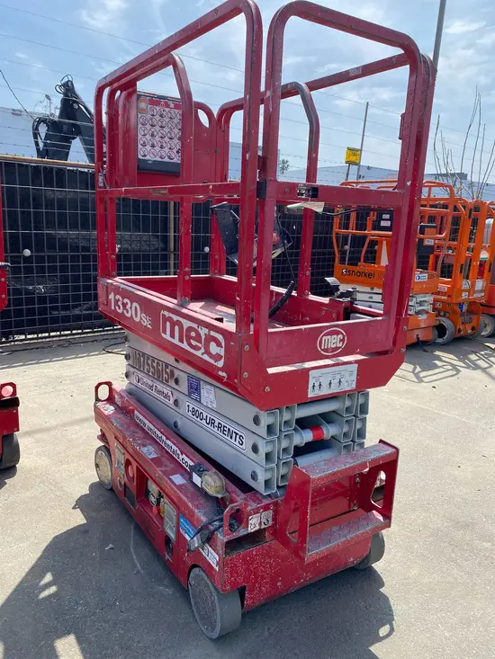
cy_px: 330
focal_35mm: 26
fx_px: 496
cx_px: 248
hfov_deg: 53.1
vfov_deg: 67.3
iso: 32
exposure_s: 1/1701
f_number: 1.8
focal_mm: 4.25
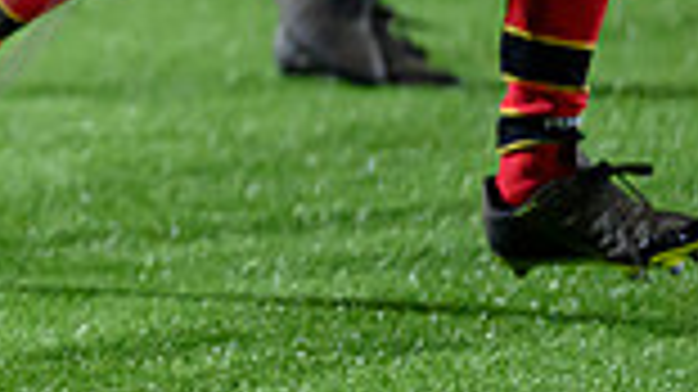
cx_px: -687
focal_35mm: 888
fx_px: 16427
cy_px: -243
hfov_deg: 2.4
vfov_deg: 1.4
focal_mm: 195
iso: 6400
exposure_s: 1/1250
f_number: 3.2
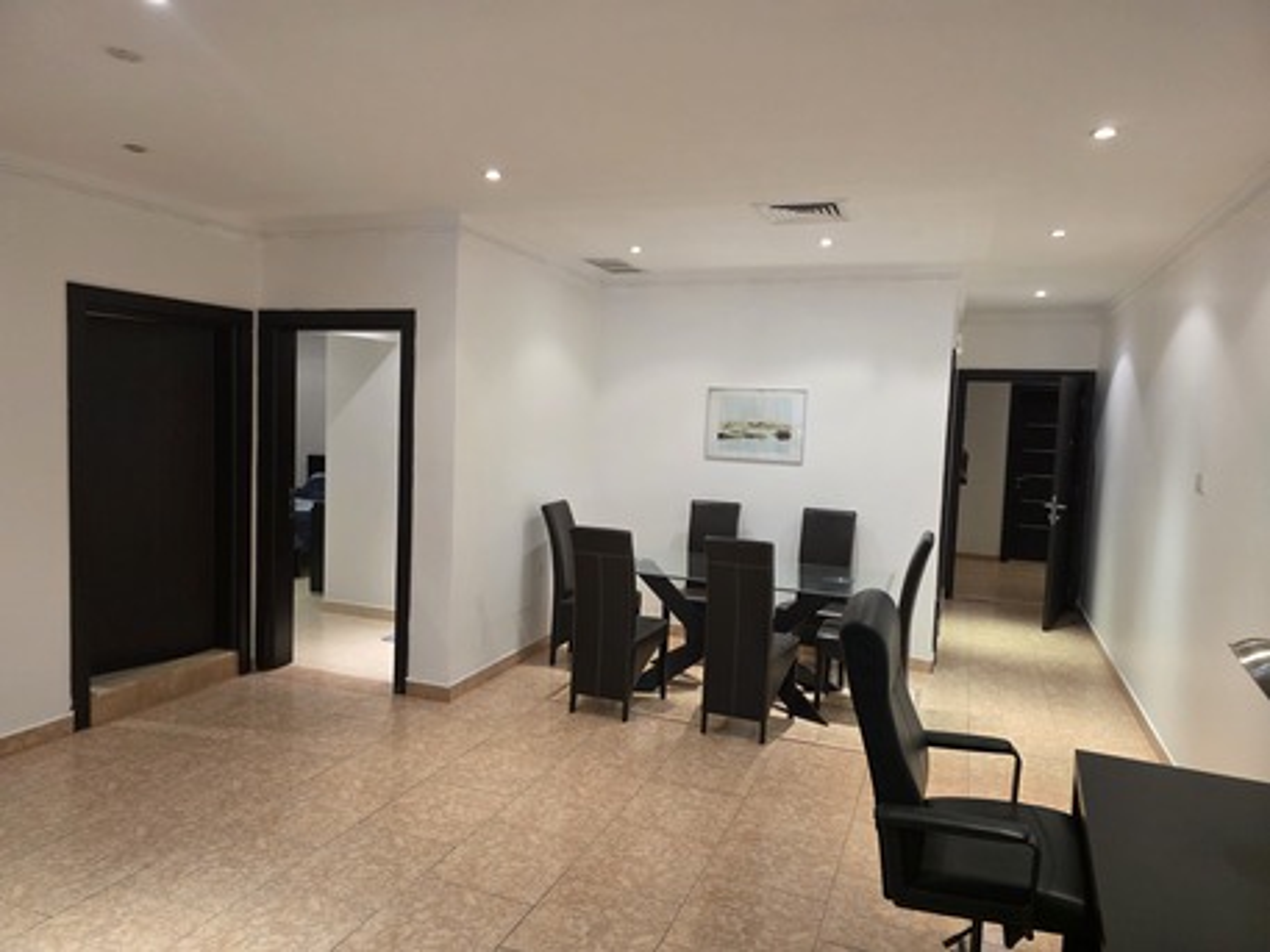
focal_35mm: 23
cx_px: 635
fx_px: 844
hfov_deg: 73.9
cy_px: 476
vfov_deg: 58.9
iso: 500
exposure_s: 1/100
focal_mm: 6.3
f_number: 1.7
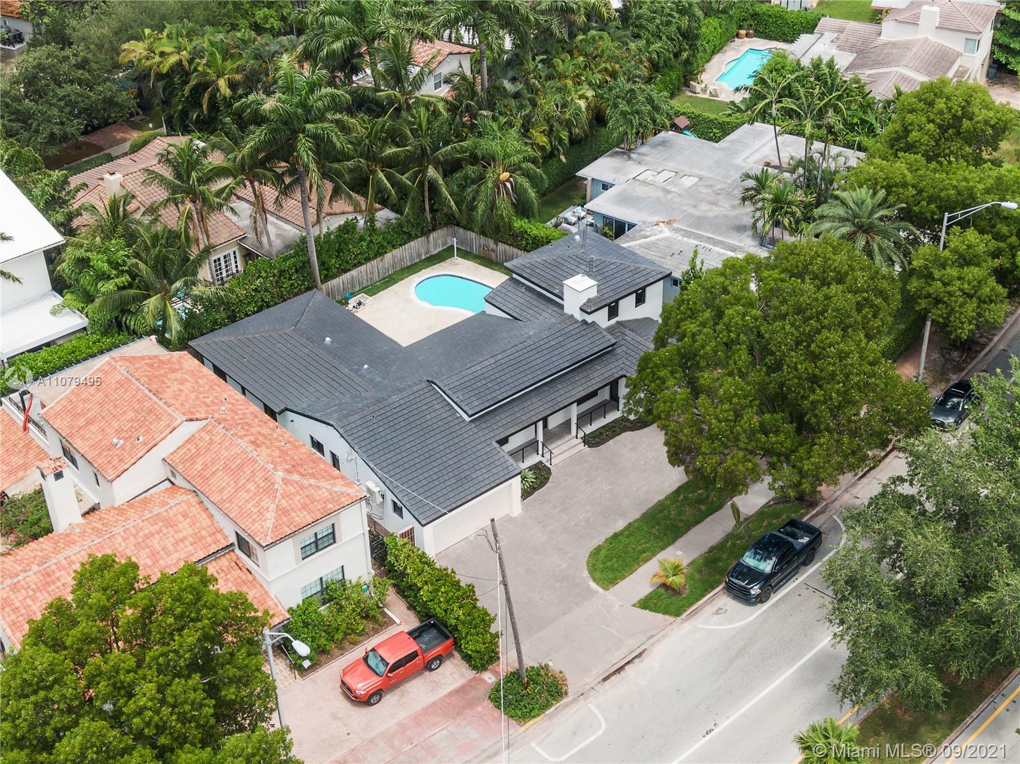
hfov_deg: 39.7
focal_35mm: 48
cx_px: 510
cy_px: 382
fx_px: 1414
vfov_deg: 30.3
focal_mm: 8.6
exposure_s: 1/400
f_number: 3.8
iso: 100
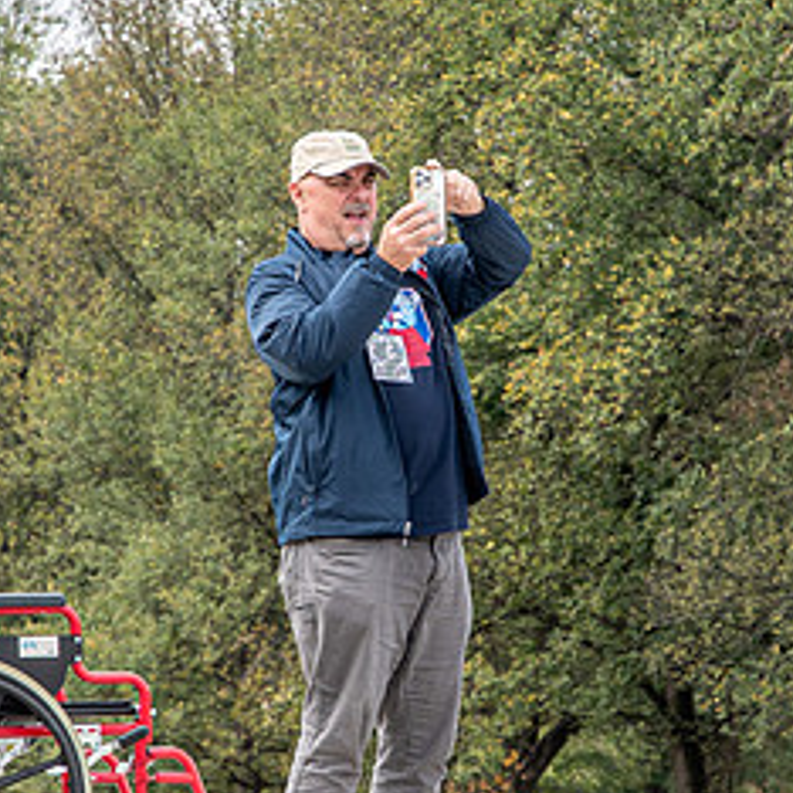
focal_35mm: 371
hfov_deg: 4.7
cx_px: 406
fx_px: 9616
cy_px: 410
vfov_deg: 4.7
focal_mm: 80
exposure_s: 1/125
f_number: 7.1
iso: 140
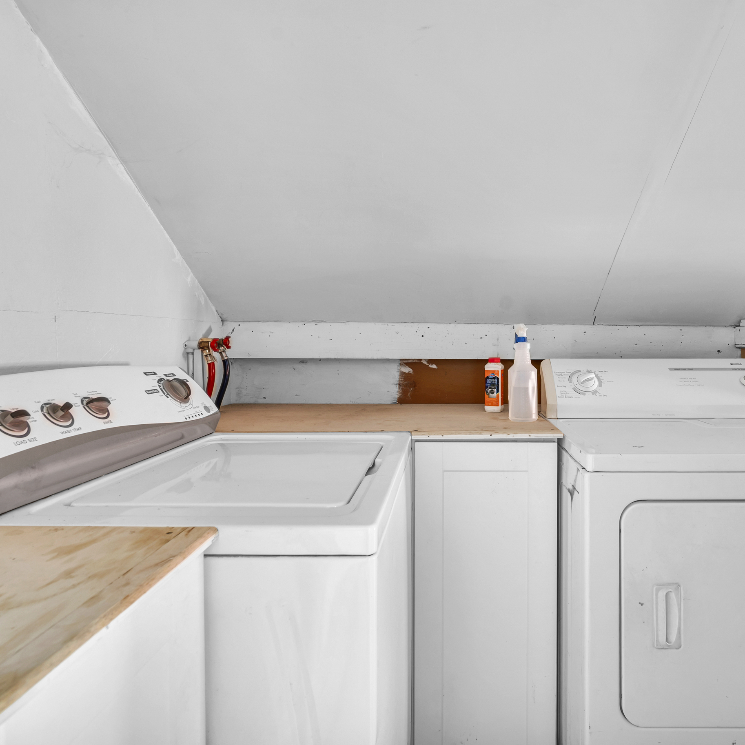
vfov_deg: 74.7
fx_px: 487
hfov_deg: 74.1
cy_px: 338
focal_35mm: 20
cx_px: 445
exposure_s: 1/2.5
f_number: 7.1
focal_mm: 14
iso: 320
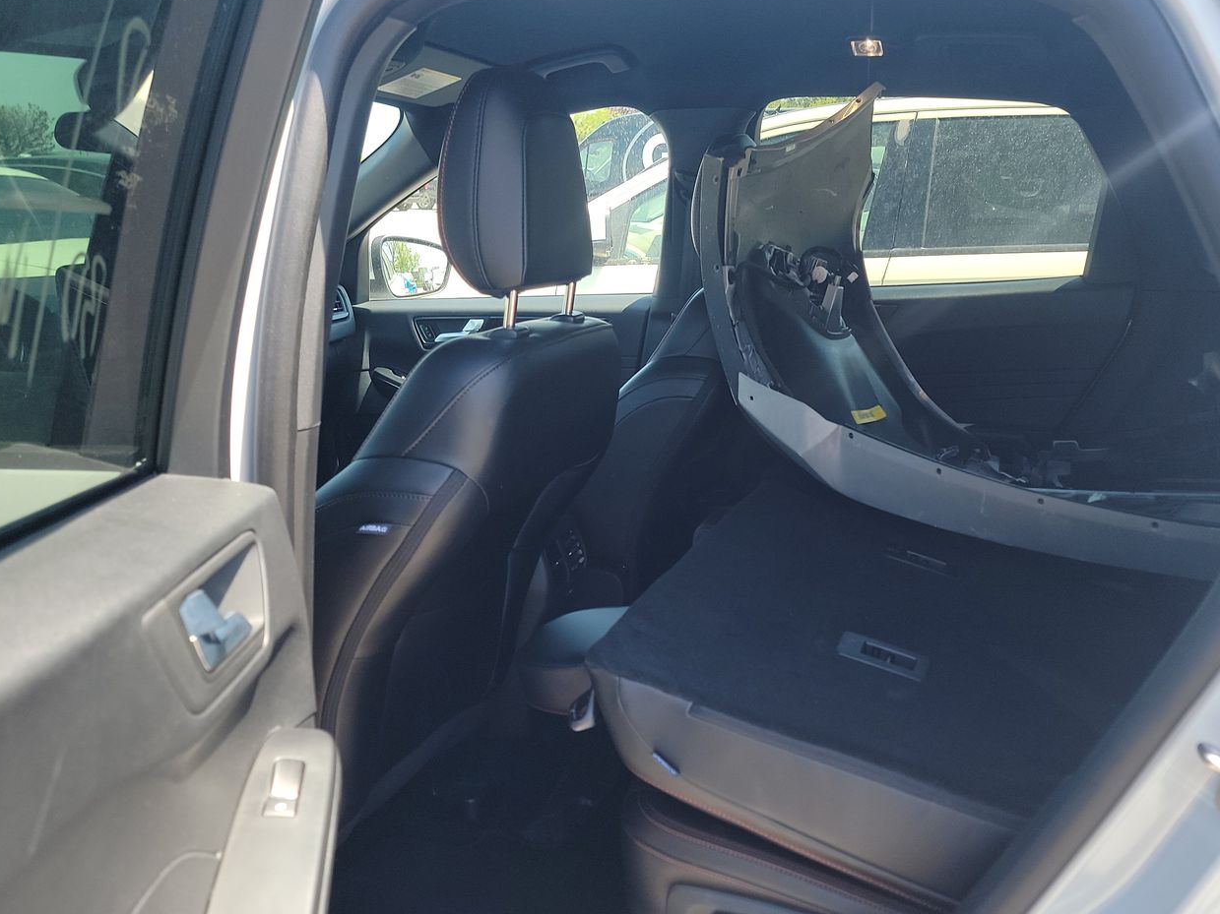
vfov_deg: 45.3
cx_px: 684
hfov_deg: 58.2
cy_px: 528
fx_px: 1092
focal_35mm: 31
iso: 62
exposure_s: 1/119
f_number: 1.8
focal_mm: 6.7
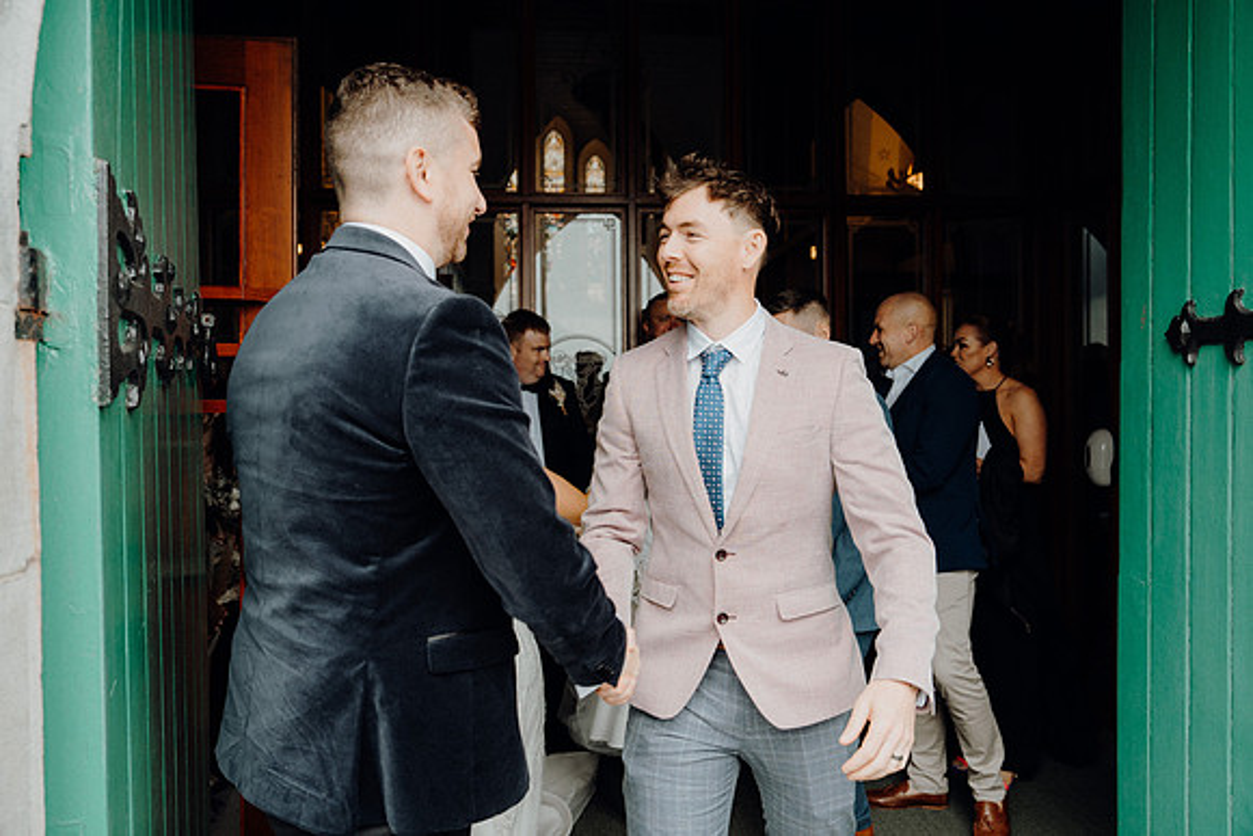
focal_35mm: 27
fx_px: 940
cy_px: 418
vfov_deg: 48.0
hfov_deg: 67.4
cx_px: 626
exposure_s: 1/200
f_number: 3.5
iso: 250
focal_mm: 27
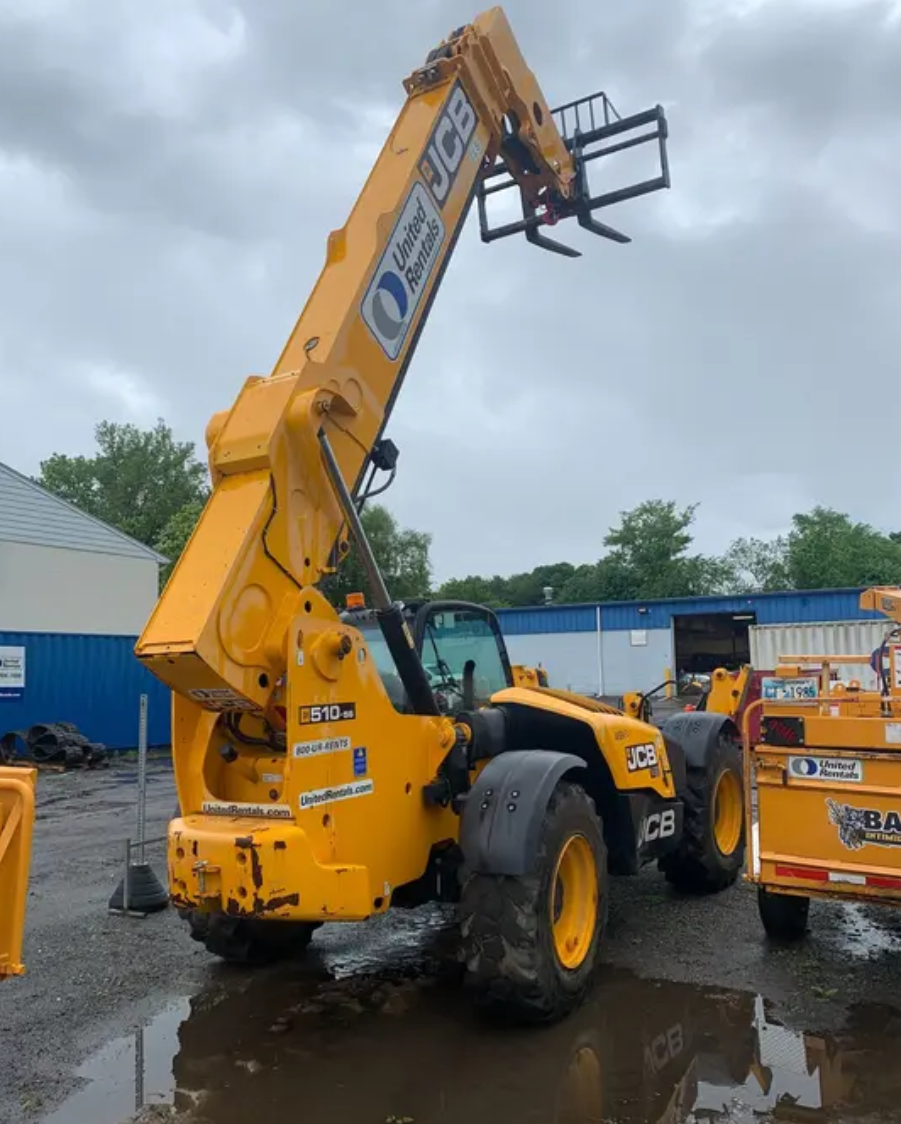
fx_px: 932
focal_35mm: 28
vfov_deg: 62.1
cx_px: 437
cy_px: 605
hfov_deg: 51.6
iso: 25
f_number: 1.8
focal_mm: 4.25
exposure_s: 1/1536
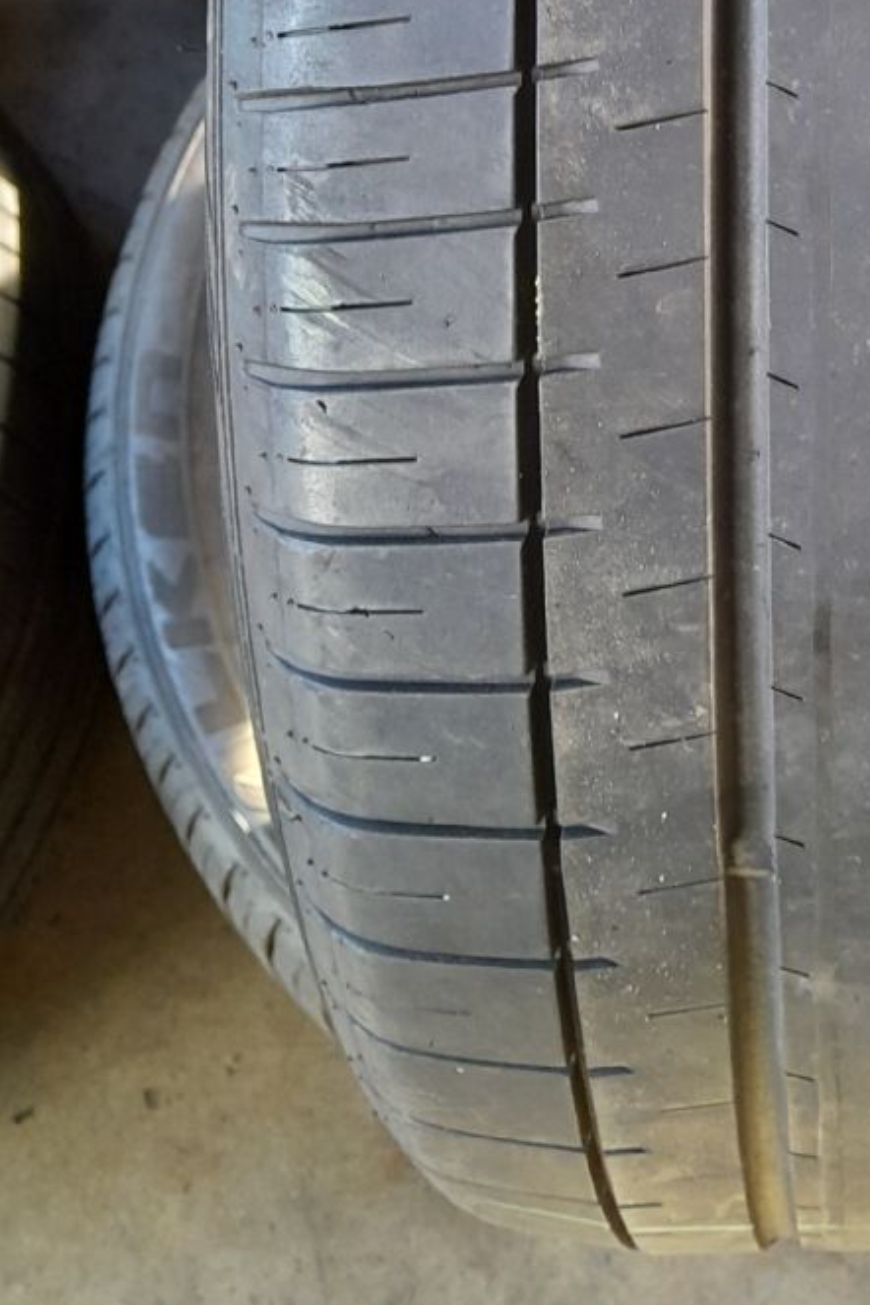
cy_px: 57
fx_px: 1921
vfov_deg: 34.7
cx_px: 865
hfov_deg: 24.4
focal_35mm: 53
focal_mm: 3.98
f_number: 1.8
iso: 320
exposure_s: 1/50
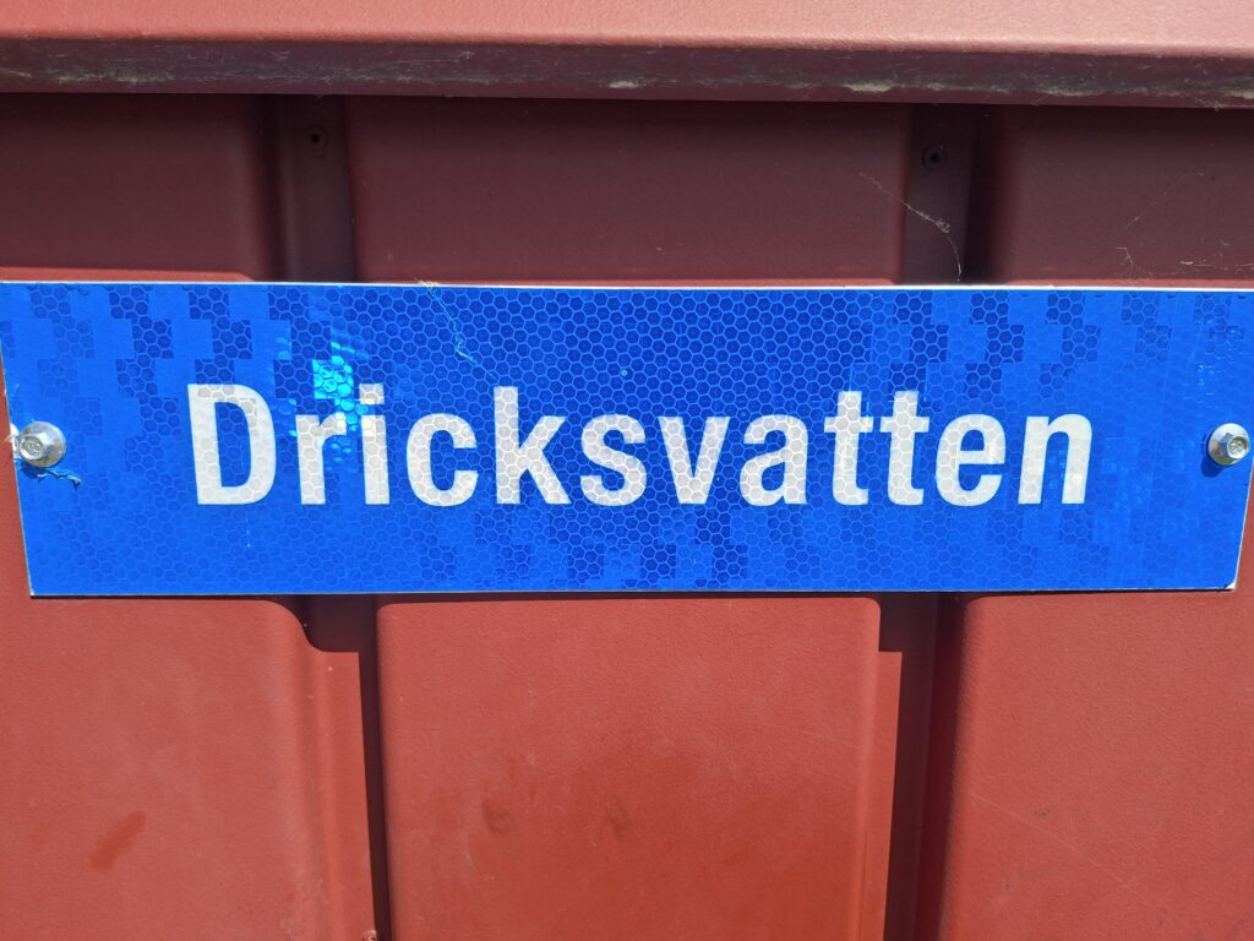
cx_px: 627
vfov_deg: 58.9
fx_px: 833
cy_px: 470
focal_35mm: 23
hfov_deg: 73.9
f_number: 1.8
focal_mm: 5.54
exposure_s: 1/1653
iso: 50
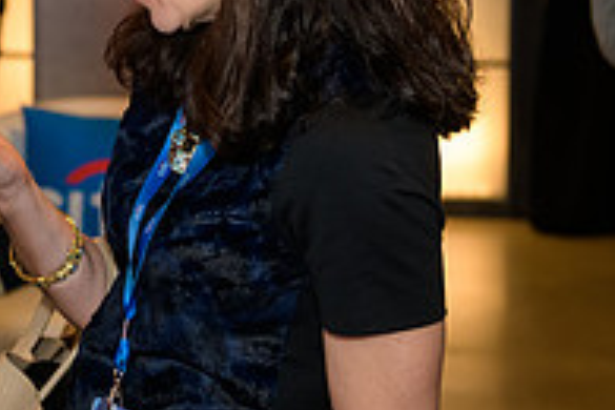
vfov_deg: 11.4
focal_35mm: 119
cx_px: -50
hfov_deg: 16.7
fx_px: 2033
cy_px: 24
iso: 1250
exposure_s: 1/125
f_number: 3.2
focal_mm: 40
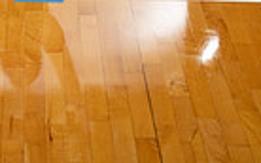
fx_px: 896
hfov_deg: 16.2
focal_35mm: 126
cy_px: -229
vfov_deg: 9.3
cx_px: -4
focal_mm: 38
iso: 640
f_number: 8
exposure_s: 1/400
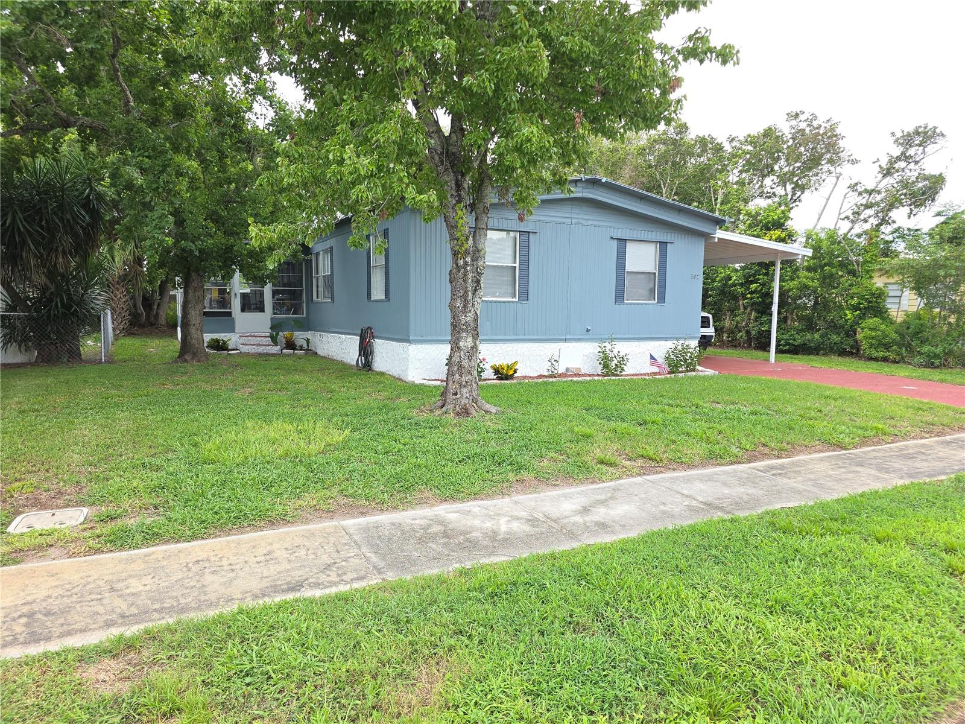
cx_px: 482
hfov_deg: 73.9
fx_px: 641
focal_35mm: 23
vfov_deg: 58.9
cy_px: 362
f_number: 1.7
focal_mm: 6.3
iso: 12
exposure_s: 1/142
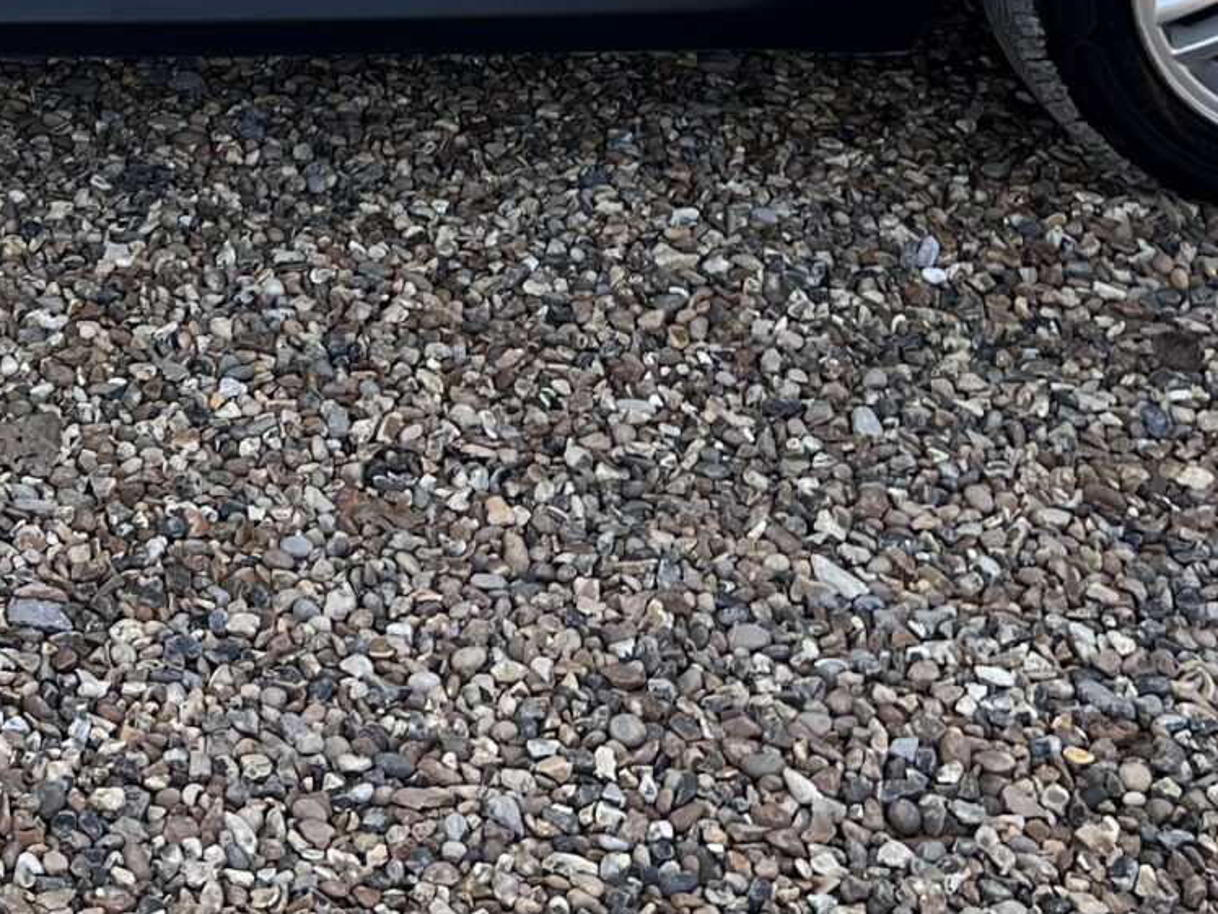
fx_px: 3132
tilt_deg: -21.3
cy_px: -279
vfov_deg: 15.8
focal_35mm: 89
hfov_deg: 21.0
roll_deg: +0.2
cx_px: -111
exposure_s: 1/965
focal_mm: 5.7
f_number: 1.5
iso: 50
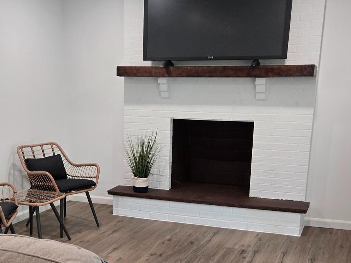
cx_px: 130
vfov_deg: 27.5
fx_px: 527
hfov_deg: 36.6
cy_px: 207
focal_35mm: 52
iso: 200
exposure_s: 1/120
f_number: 1.8
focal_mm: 5.4
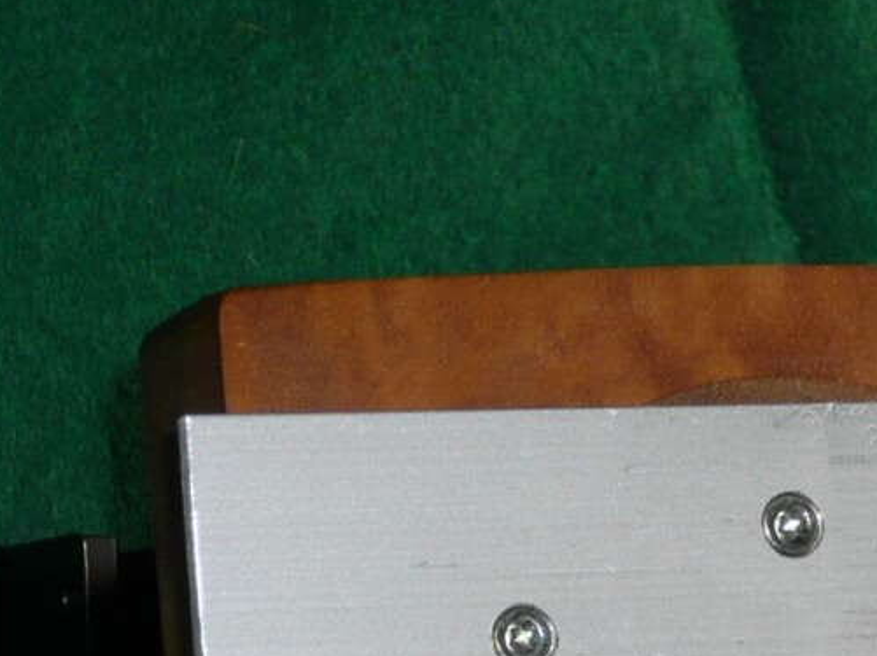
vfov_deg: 8.3
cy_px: 513
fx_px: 4506
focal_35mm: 178
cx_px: 635
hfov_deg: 11.1
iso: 100
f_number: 4.3
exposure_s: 1/50
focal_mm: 10.3
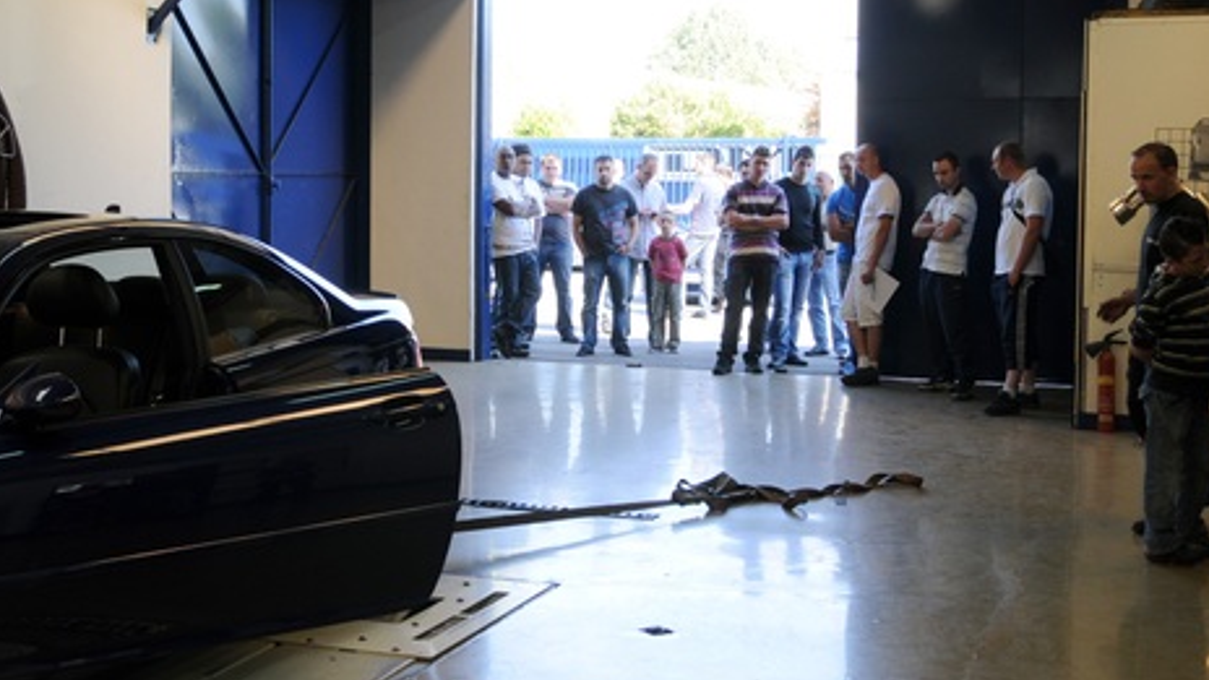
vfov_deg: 23.0
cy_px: 254
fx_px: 1667
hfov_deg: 39.9
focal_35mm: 52
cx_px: 610
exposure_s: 1/80
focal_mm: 24
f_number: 4.5
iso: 200
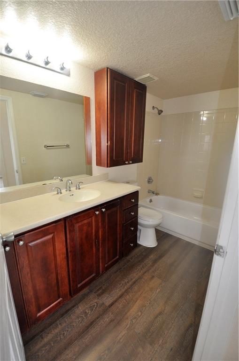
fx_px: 150
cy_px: 180
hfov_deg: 77.1
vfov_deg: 100.5
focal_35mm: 15
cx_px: 120
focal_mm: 10
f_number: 3.5
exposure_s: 1/125
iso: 400
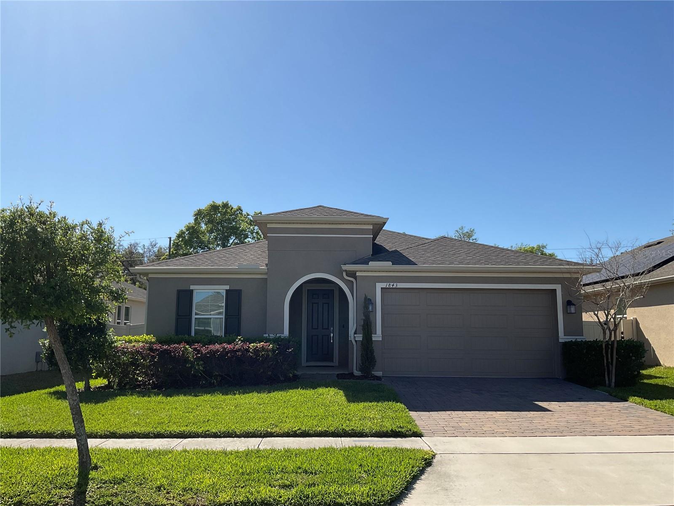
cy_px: 253
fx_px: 565
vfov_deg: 48.2
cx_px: 337
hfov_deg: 61.7
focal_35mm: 29
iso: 16
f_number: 1.8
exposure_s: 1/2427
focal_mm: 3
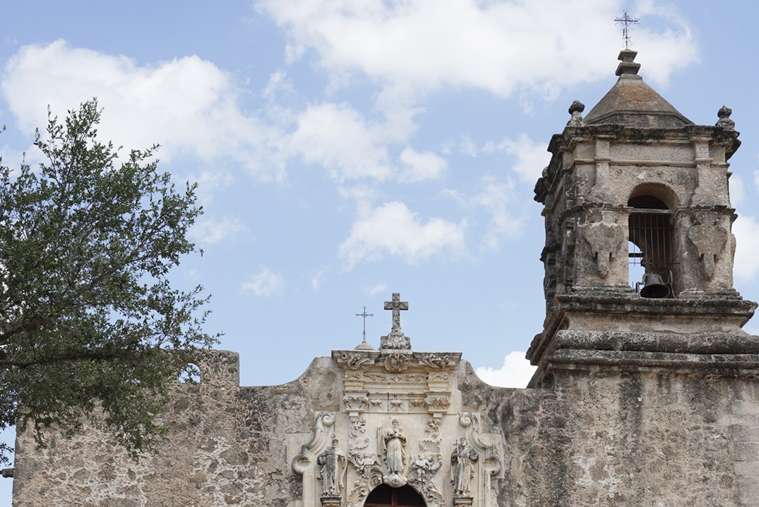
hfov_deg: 30.1
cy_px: 442
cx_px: 400
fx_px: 1413
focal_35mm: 67
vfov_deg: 20.0
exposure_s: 1/100
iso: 100
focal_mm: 36
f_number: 14
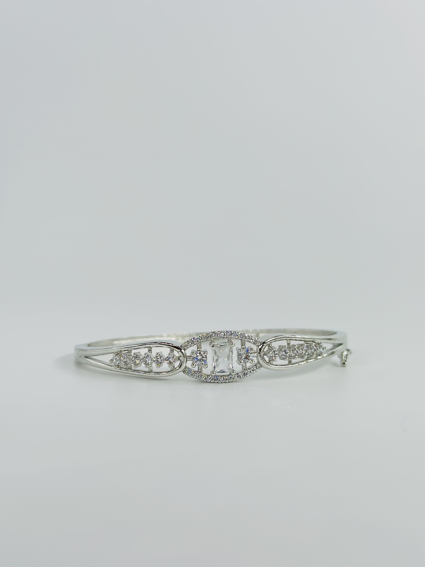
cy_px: 284
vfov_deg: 39.7
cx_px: 212
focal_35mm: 48
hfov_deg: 30.3
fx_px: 786
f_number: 1.78
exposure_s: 1/1695
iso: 80
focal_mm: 6.86
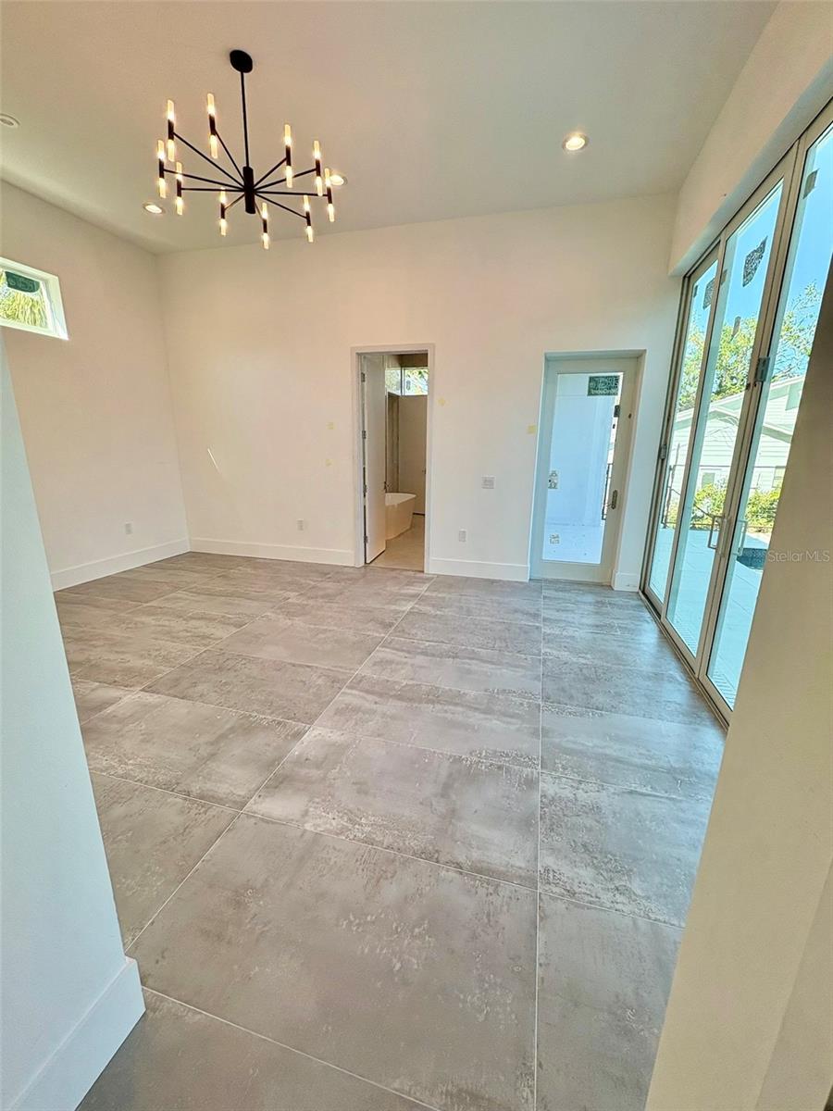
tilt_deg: -13.9
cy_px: 556
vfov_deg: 102.1
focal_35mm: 14
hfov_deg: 85.7
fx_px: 449
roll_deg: -1.0
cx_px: 416
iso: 64
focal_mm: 2.22
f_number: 2.2
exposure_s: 1/201
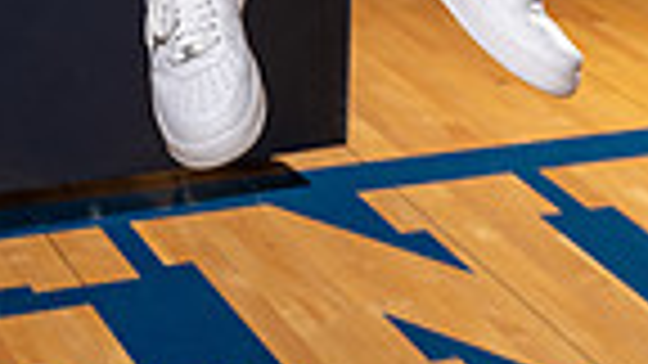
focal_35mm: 134
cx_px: 194
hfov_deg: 16.0
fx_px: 2302
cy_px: -575
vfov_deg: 8.2
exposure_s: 1/250
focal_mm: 41
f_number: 5.6
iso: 400
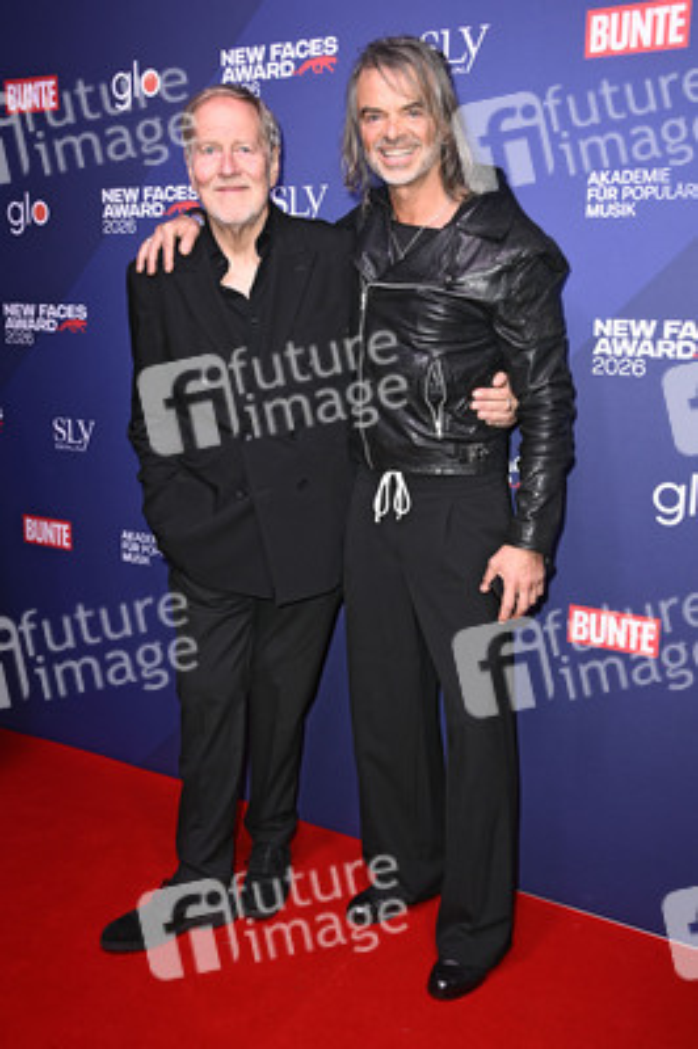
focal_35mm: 36
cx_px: 349
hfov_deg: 36.8
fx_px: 1049
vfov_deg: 53.2
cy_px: 524
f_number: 5.6
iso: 1000
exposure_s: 1/250
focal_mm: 36
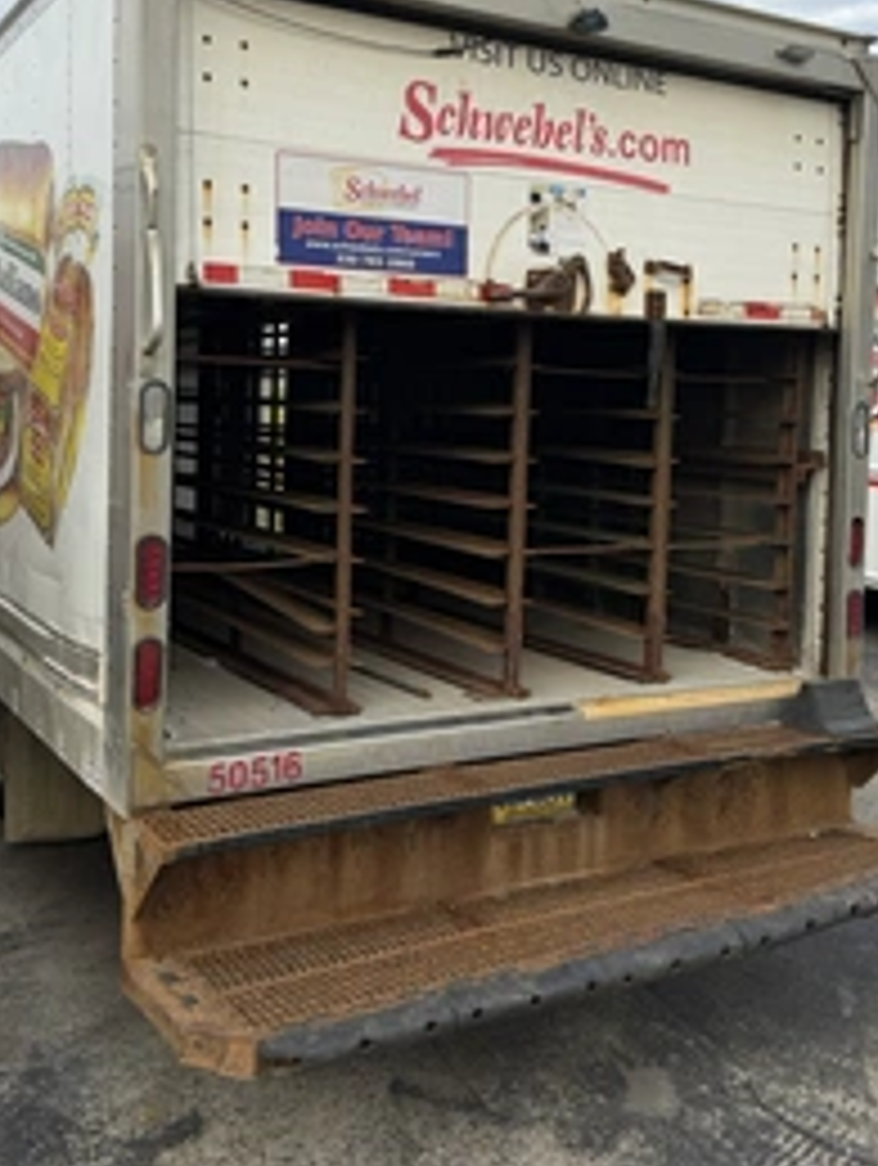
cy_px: 455
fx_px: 1248
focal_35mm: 37
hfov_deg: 38.7
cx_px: 410
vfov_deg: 49.7
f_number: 1.78
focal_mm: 6.76
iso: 80
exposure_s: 1/2169
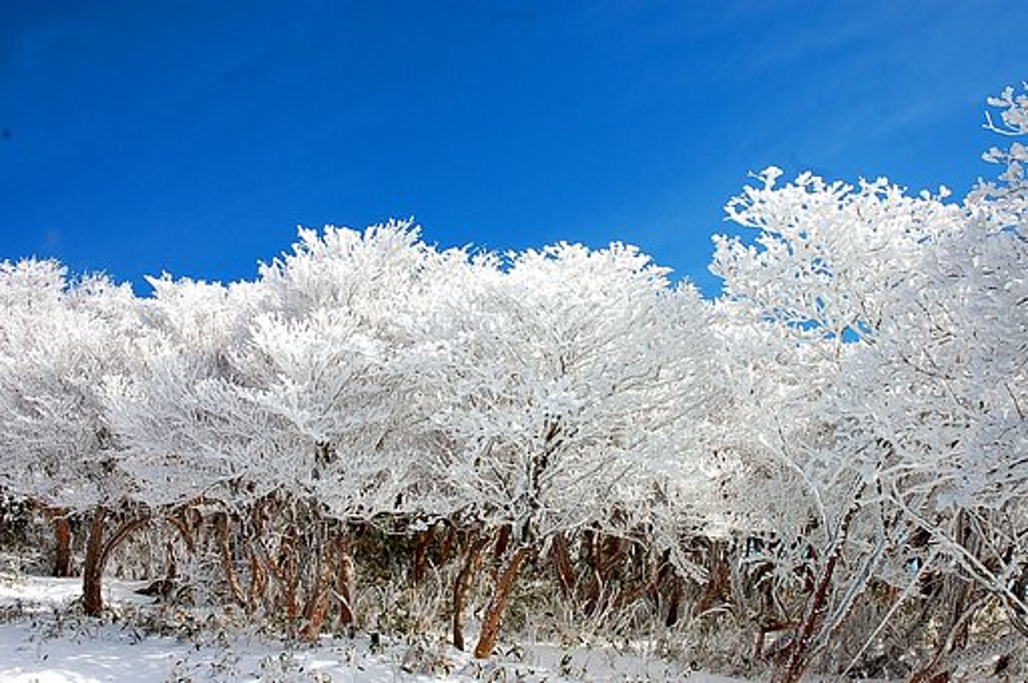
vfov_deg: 32.9
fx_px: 1155
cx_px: 514
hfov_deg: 48.0
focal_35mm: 40
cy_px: 342
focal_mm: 27
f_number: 9.5
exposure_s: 1/350
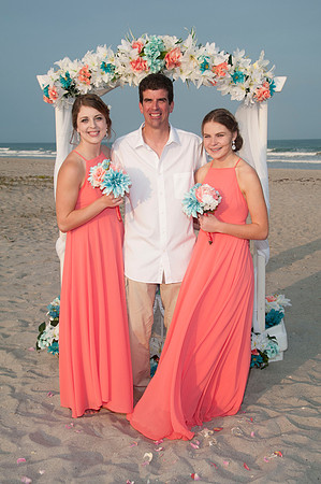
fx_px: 643
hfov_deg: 28.0
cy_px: 242
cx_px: 160
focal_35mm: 48
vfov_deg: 41.2
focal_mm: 32
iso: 100
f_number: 8
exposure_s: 1/250
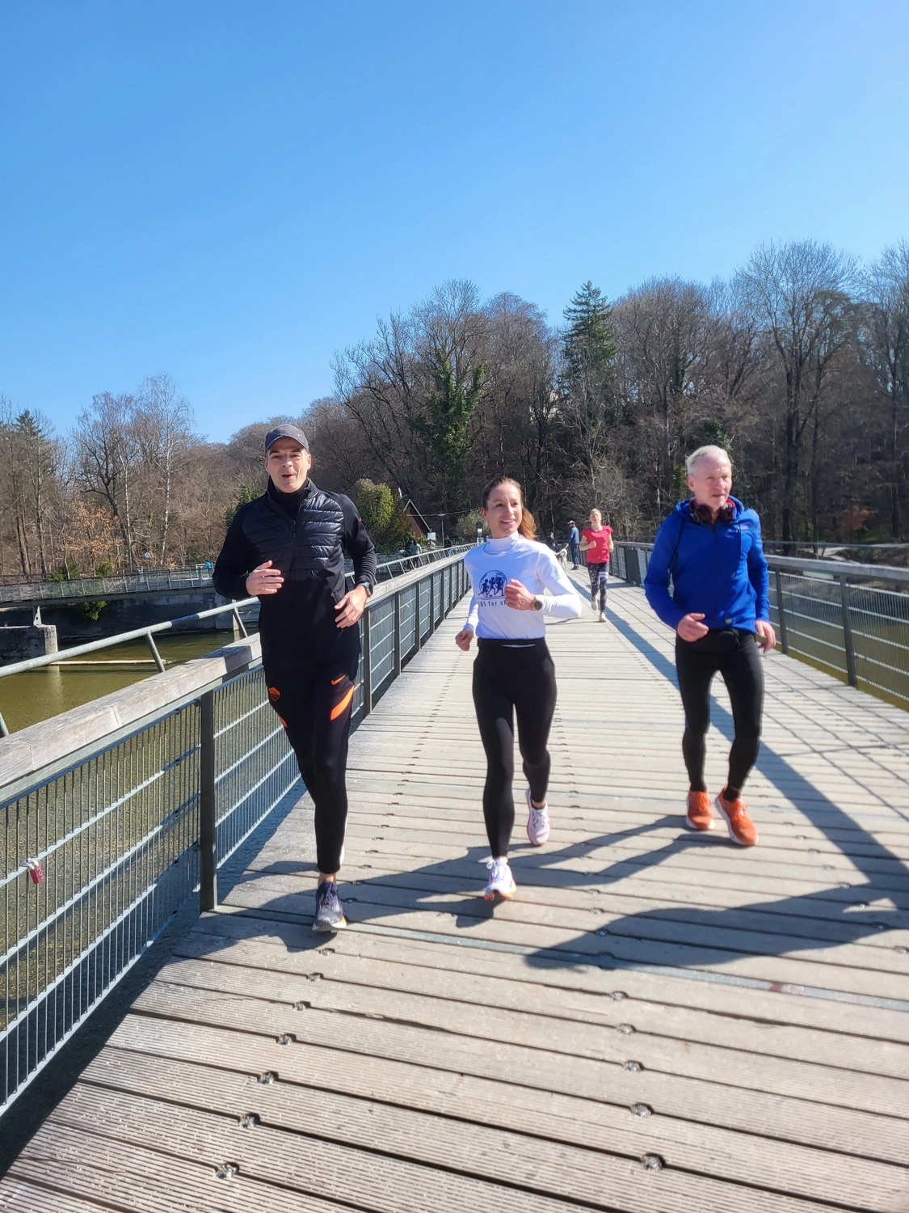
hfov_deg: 53.1
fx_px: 910
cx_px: 454
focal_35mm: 26
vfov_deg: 67.3
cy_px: 606
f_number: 1.8
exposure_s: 1/1429
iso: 40
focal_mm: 5.4
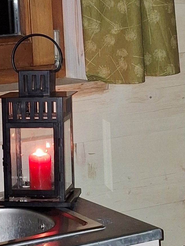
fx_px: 777
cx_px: 5
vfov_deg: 18.0
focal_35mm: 109
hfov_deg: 13.4
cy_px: 147
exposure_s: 1/10
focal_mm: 5.54
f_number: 1.8
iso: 25
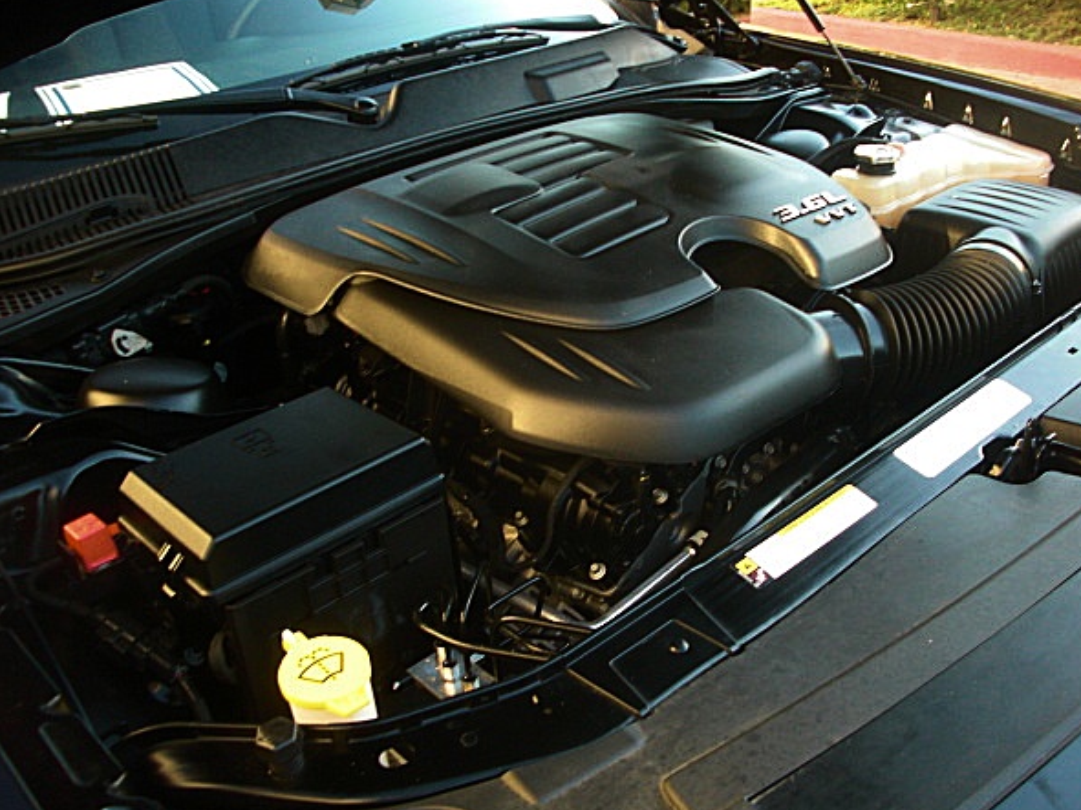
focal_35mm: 39
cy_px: 384
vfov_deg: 36.8
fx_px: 1218
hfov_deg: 47.8
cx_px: 582
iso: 200
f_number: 2.8
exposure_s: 1/100
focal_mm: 6.3
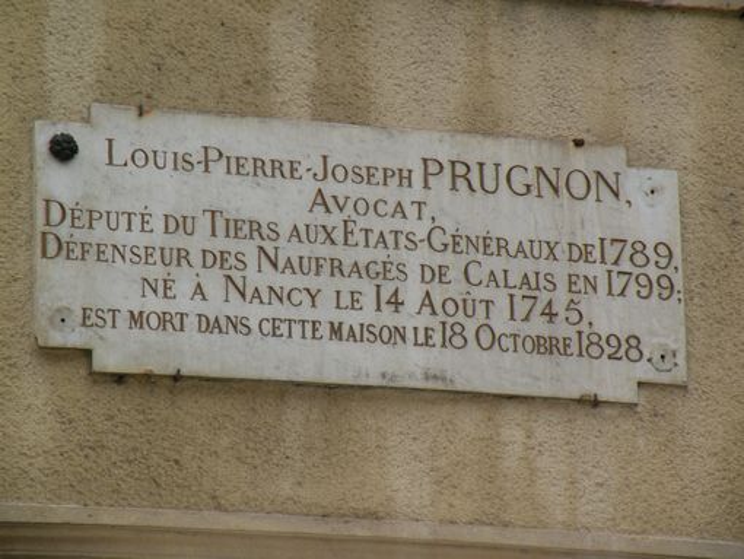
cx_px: 372
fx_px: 4043
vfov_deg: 7.9
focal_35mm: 188
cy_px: 280
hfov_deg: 10.5
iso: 64
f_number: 4.5
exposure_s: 1/105
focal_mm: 33.3
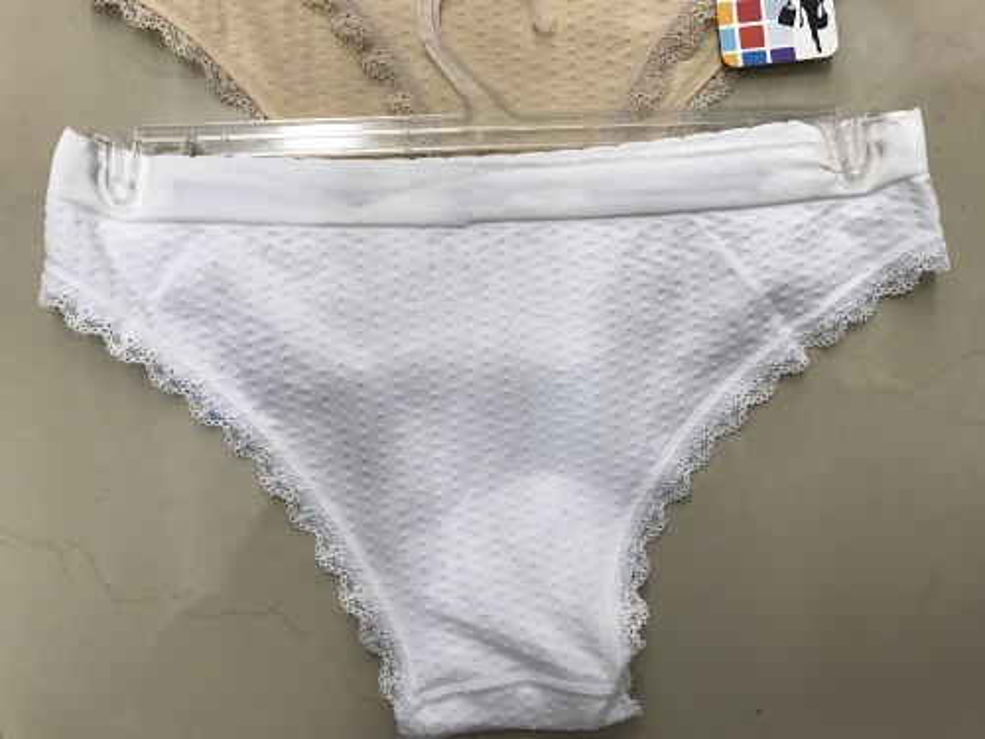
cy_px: 370
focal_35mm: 28
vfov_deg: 49.7
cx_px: 492
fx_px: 797
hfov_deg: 63.4
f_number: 1.8
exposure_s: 1/33
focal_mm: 3.99
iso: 40
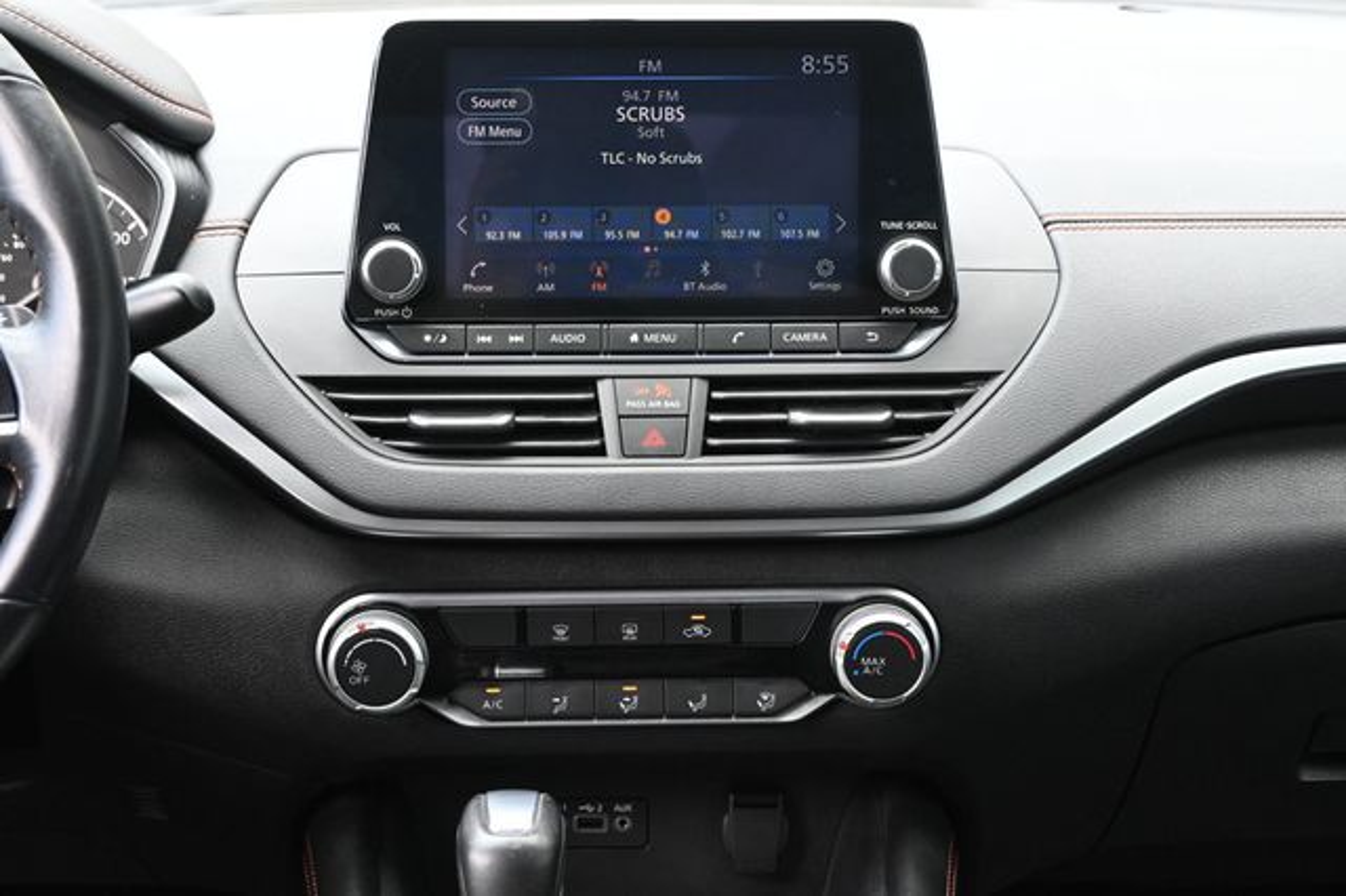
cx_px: 673
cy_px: 448
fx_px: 2410
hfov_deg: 31.2
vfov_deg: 21.1
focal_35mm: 64
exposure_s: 1/125
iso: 1800
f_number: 6
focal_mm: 43
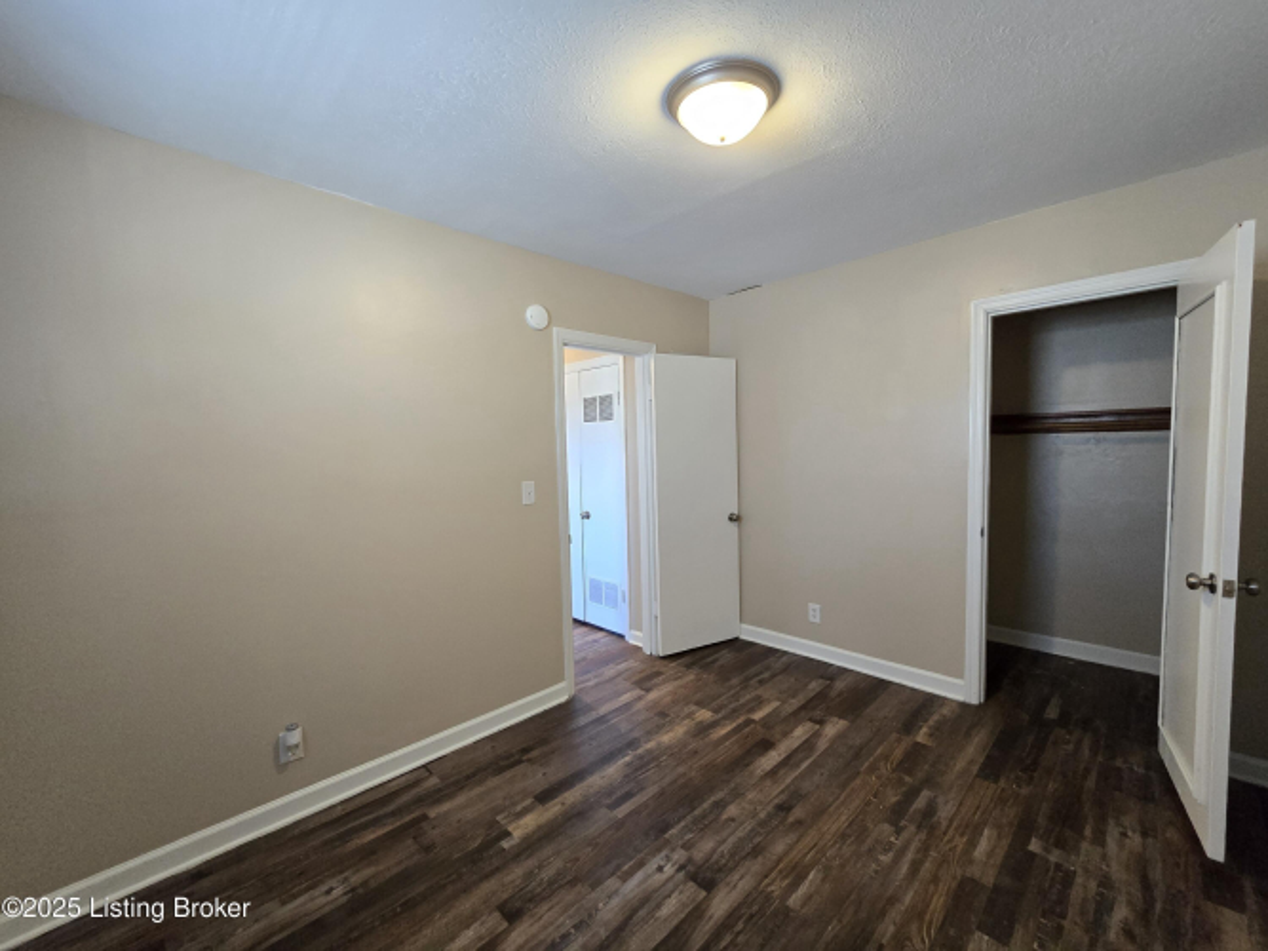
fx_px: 476
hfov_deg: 106.2
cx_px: 634
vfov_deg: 89.9
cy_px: 476
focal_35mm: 13
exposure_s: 1/60
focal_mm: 2.2
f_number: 2.2
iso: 800
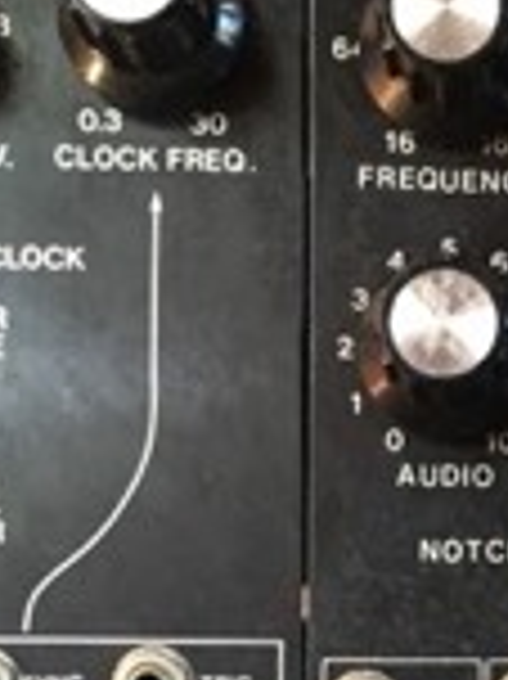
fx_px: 1803
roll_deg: +0.0
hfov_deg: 15.6
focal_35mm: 92
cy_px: 675
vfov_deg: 20.7
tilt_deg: -0.7
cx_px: 575
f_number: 2.2
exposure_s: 1/15
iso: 200
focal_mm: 4.15
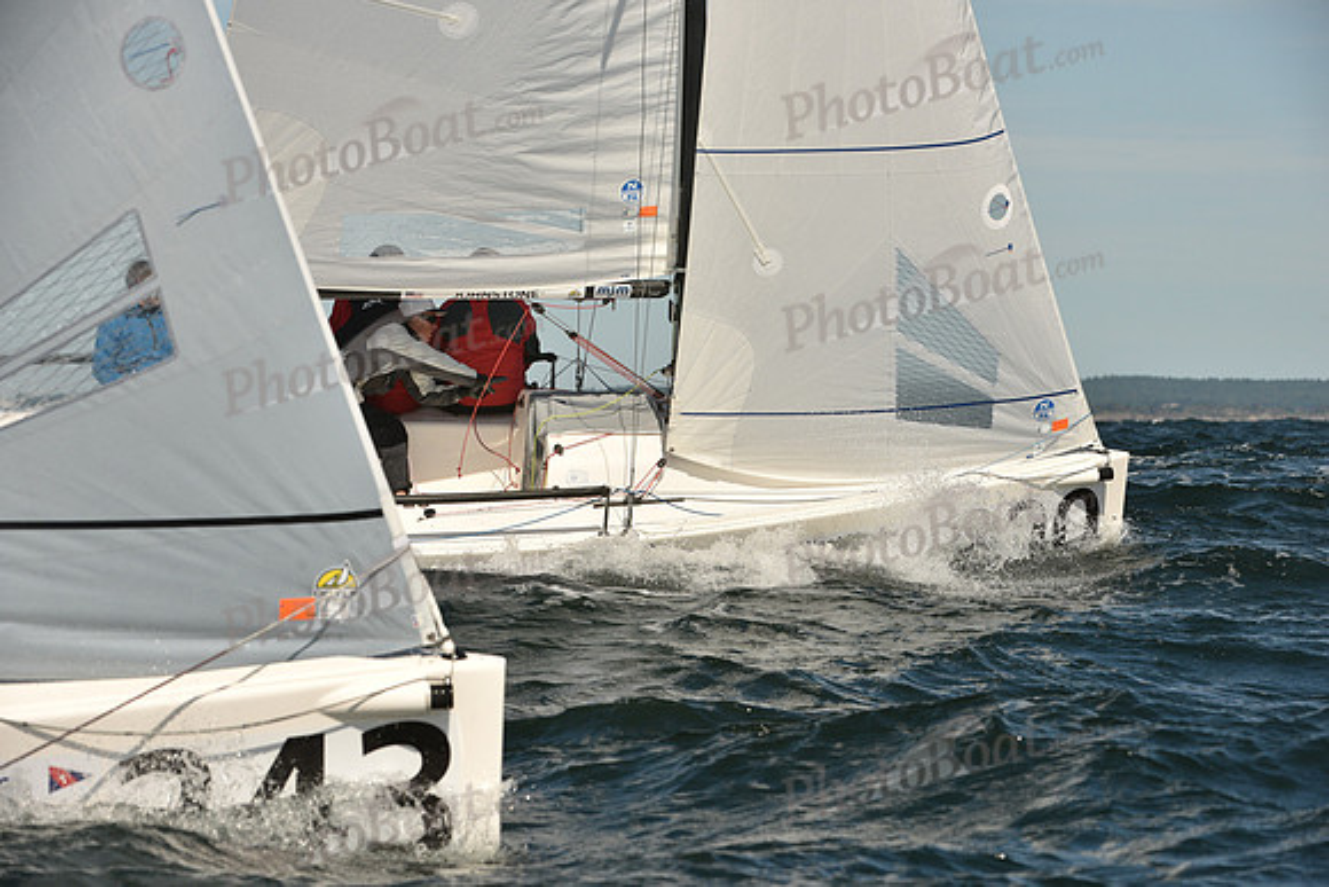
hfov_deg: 10.3
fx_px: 7385
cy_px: 444
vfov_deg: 6.9
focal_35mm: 200
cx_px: 664
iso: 400
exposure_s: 1/1600
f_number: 9
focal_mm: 200
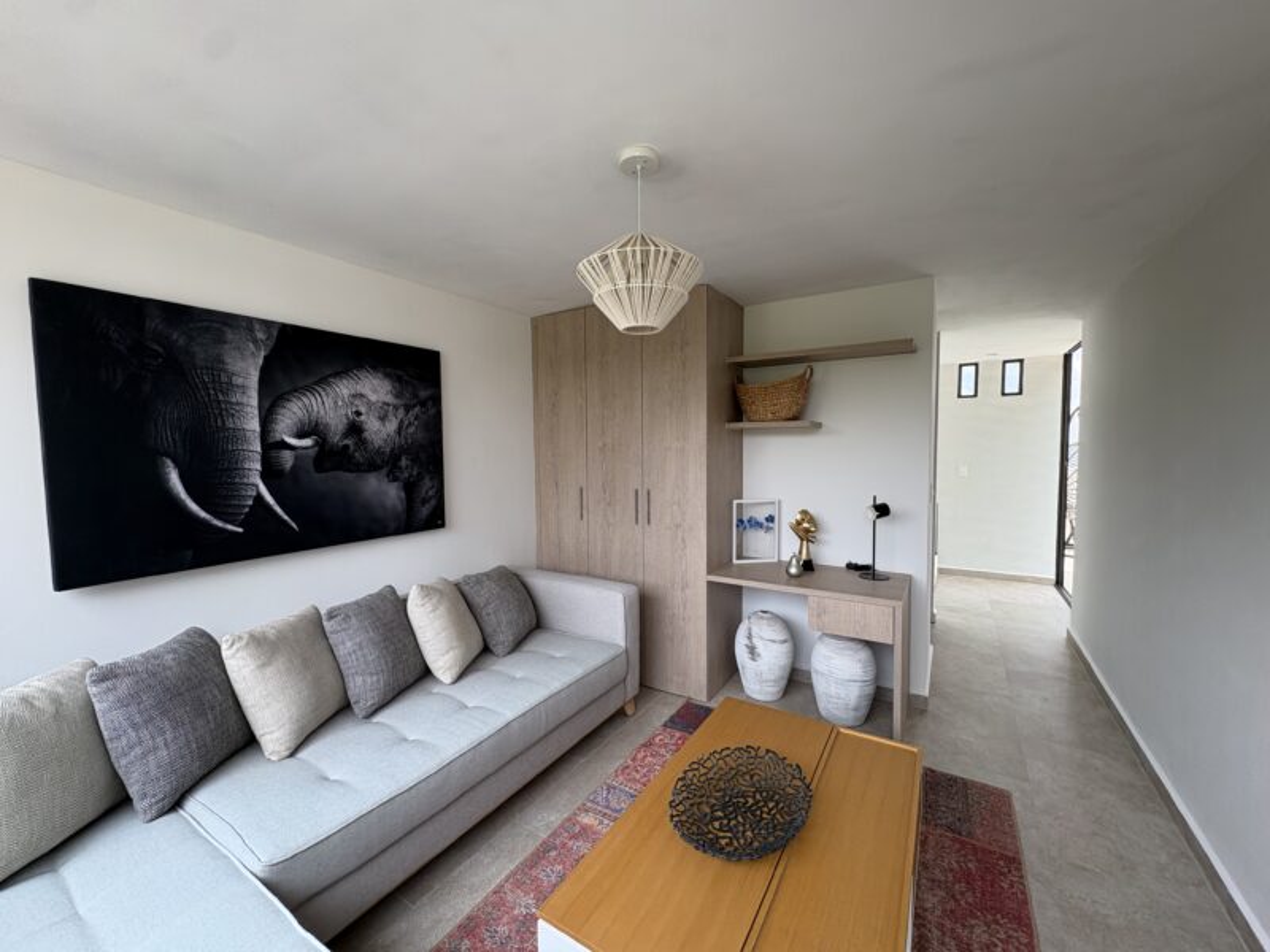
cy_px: 476
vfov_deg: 85.7
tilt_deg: -2.3
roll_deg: +1.6
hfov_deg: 102.1
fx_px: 514
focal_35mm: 14
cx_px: 635
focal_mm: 2.22
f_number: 2.2
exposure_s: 1/219
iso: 40
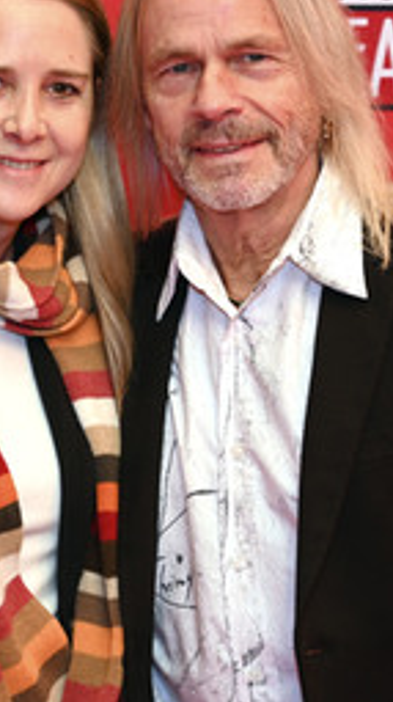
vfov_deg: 15.5
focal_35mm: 139
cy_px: 292
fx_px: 2581
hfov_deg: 8.7
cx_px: 89
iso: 1250
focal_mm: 75
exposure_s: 1/125
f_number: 2.8
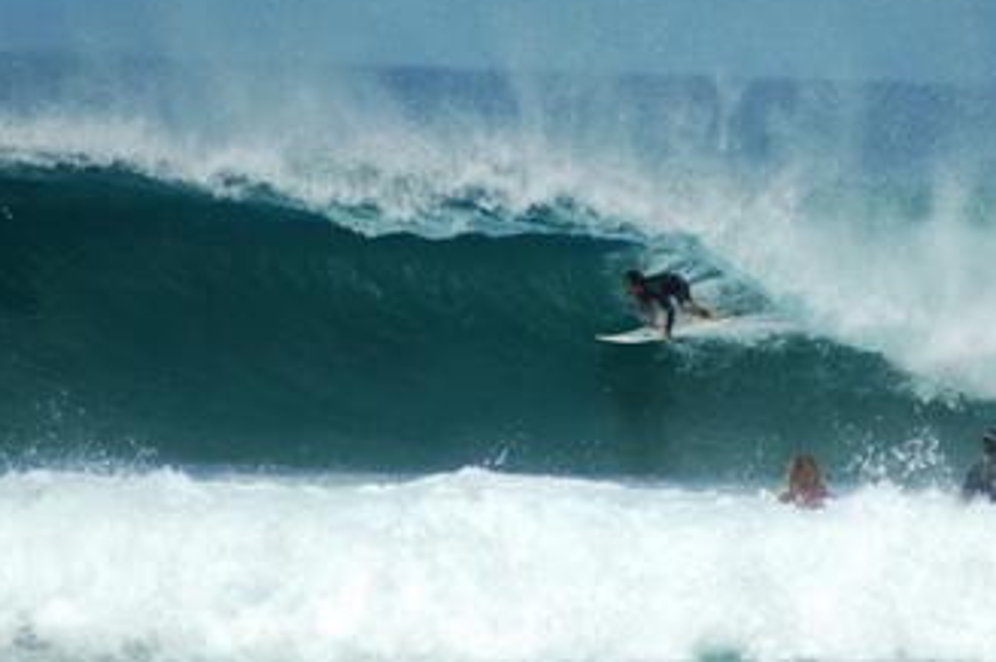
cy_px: 266
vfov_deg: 1.8
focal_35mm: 753
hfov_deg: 2.7
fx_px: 20812
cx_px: 676
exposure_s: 1/1250
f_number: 6
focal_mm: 300
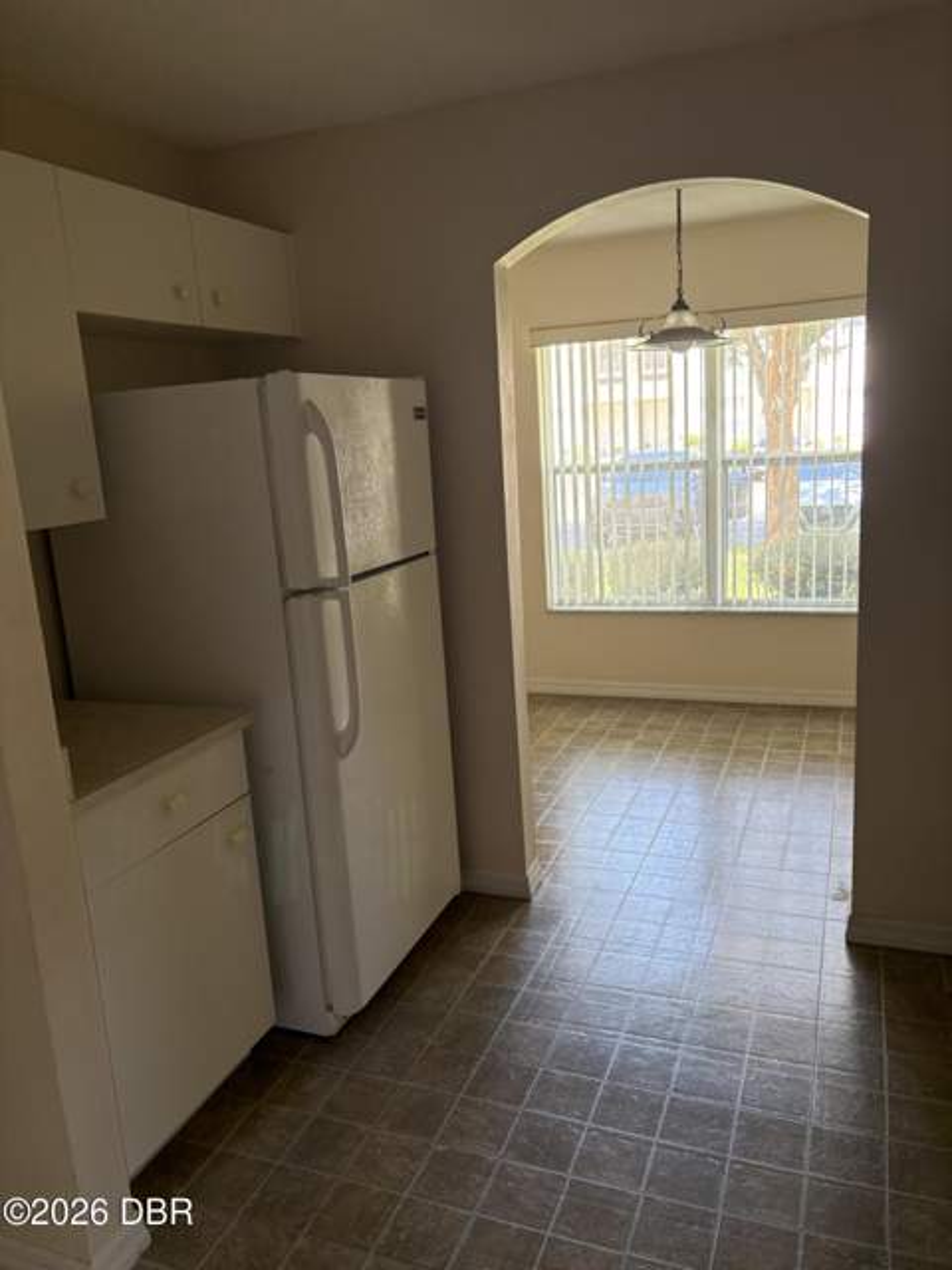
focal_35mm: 26
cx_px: 476
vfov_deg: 67.3
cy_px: 635
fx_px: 953
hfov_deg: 53.1
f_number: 1.6
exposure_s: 1/72
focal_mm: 5.96
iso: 125
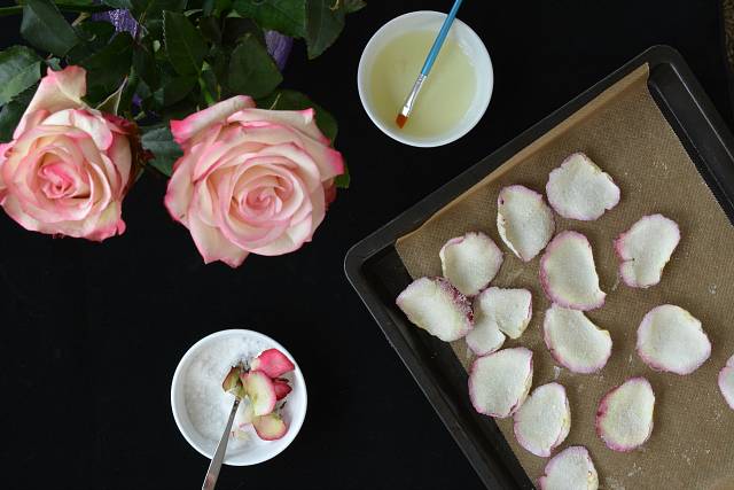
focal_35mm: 45
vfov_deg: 29.9
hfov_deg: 43.6
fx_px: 918
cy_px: 245
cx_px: 367
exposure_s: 1
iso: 100
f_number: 16
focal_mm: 30
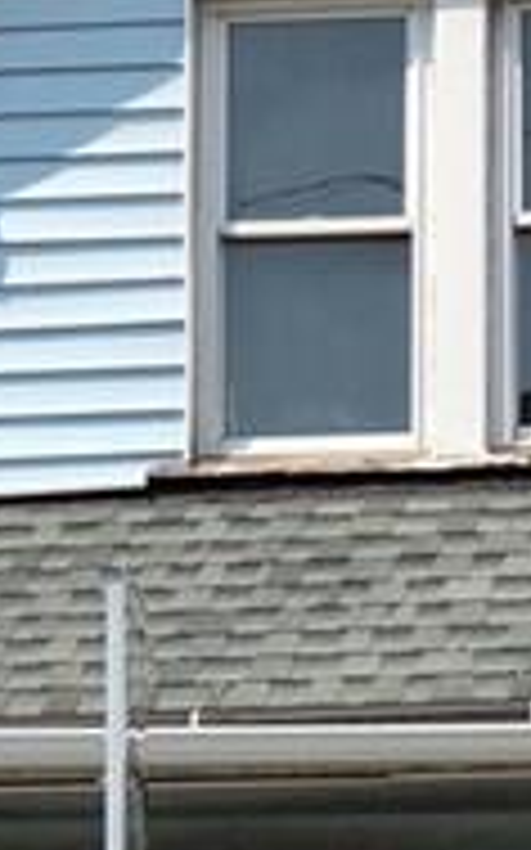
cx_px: 616
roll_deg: +0.1
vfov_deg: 8.5
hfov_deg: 5.3
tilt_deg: +3.5
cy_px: 994
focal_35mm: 245
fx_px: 5677
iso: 20
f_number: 2.8
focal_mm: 6.6
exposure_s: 1/906
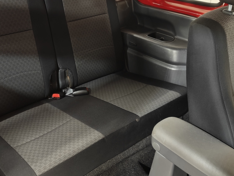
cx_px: 71
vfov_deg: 37.3
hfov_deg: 47.8
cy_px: 57
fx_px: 257
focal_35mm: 38
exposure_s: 1/21
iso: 160
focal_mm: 5.59
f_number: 1.8
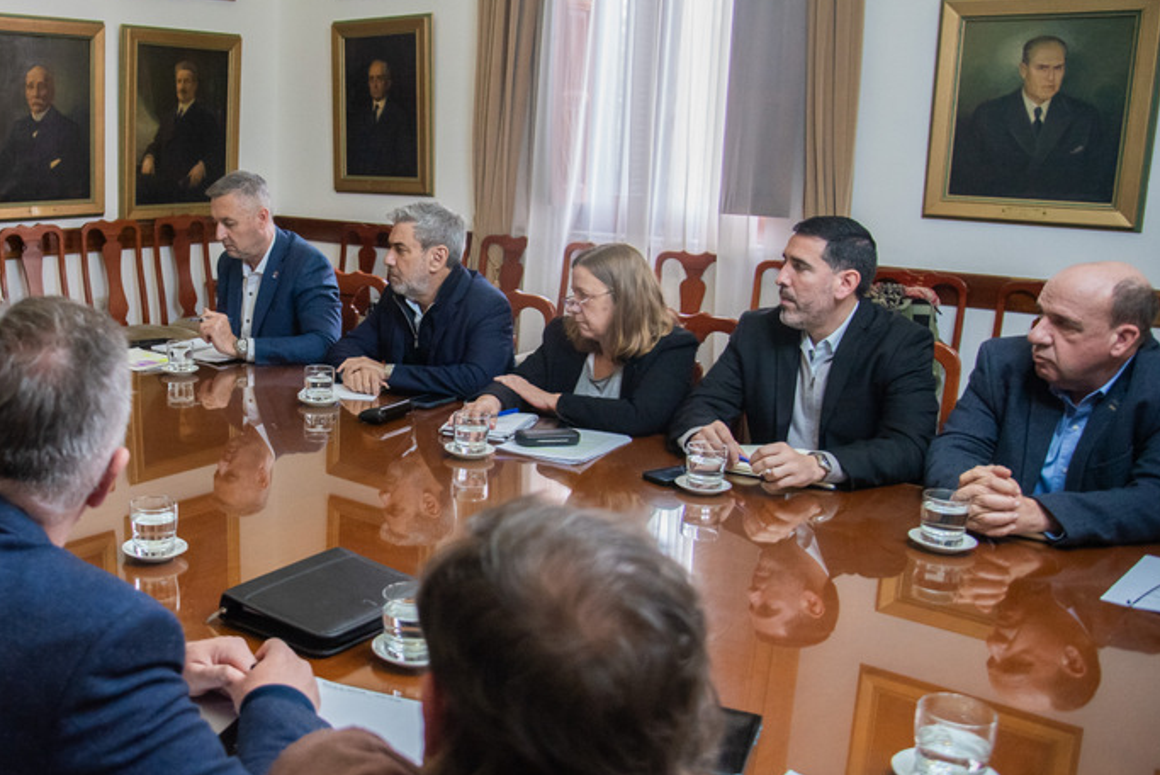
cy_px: 338
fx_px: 1160
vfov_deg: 36.9
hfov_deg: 51.0
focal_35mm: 36
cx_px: 296
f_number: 4
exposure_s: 1/200
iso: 1600
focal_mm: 24
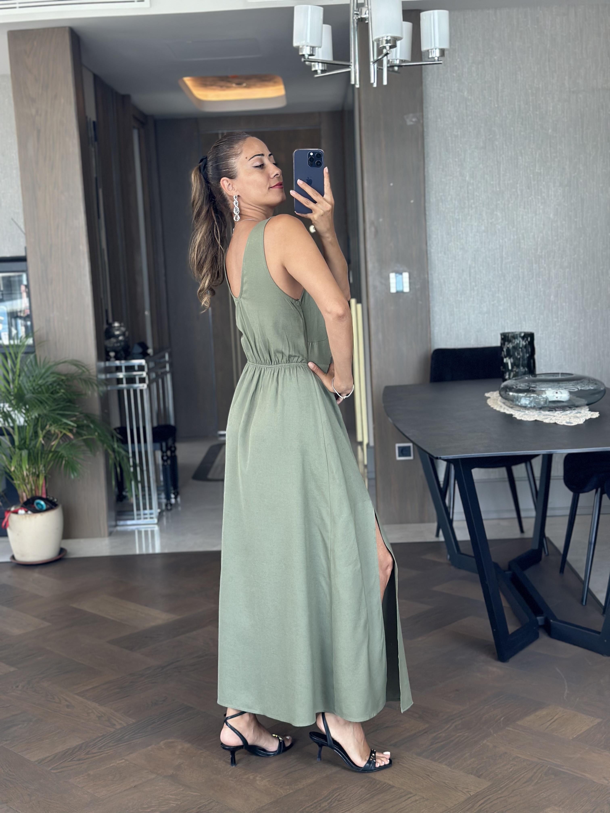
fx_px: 1128
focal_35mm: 48
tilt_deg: -16.4
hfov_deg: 30.3
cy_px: 406
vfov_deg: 39.7
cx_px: 305
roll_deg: +2.7
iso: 125
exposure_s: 1/104
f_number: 1.78
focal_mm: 6.86
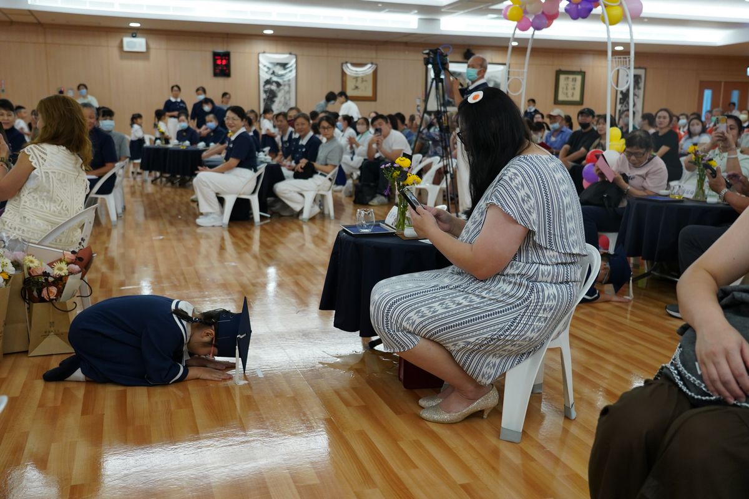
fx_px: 707
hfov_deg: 55.8
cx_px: 374
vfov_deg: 38.9
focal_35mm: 34
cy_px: 250
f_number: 4
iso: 2000
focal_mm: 34
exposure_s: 1/160
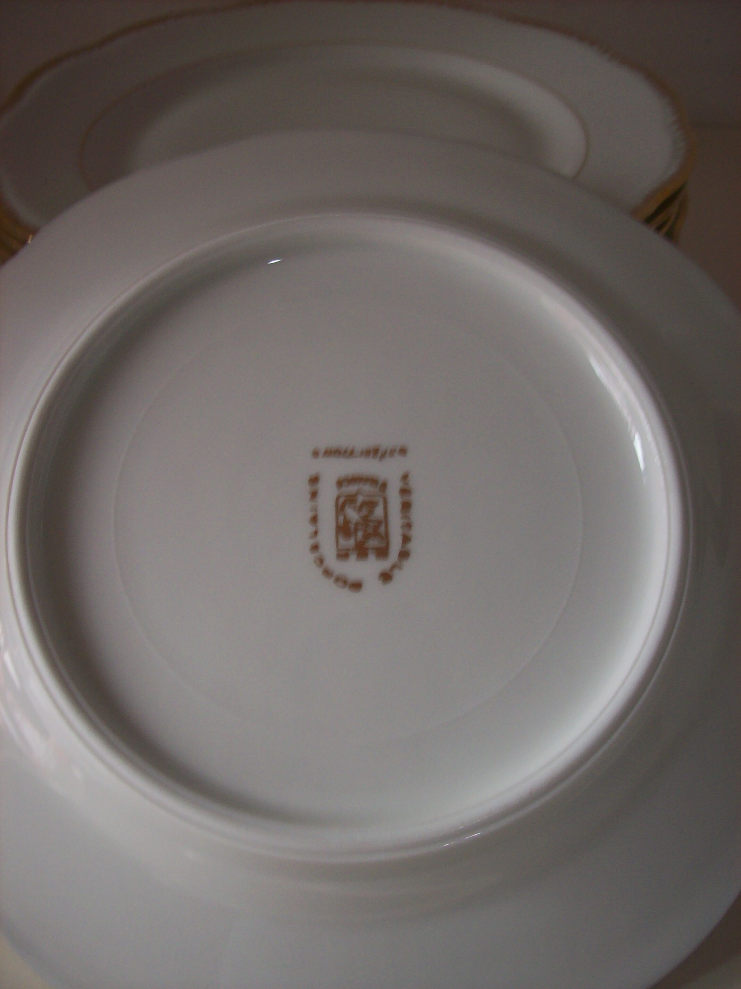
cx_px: 370
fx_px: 1028
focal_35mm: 36
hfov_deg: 39.6
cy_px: 494
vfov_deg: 51.4
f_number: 2.7
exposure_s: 1/64
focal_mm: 6
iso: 80
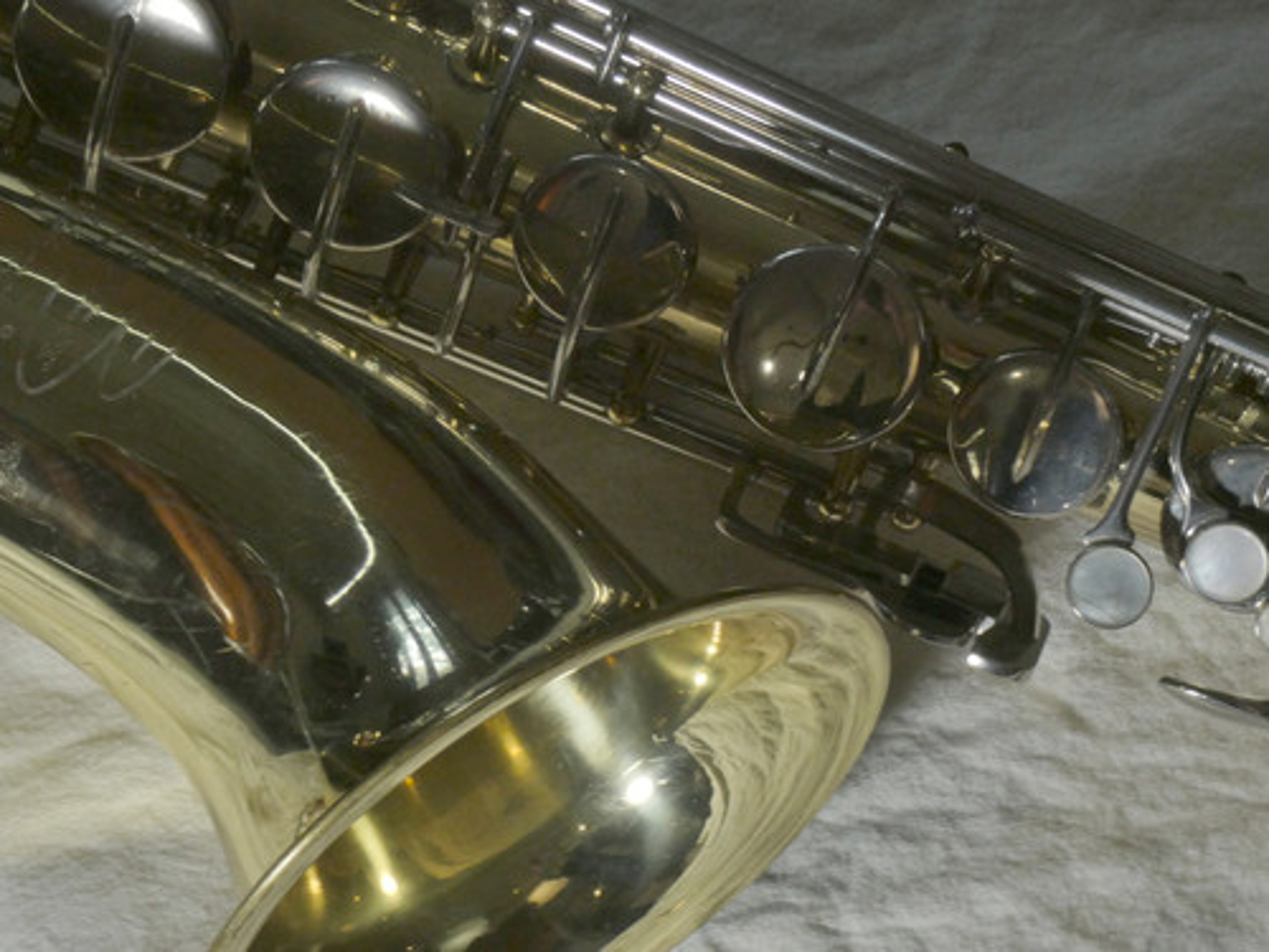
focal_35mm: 173
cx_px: 634
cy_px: 476
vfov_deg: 8.6
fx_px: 6342
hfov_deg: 11.4
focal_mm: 30.9
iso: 200
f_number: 5.5
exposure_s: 1/50
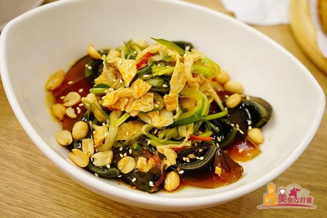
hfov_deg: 55.1
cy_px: 109
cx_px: 164
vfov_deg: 38.4
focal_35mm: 34
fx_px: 313
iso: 3200
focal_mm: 23
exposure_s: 1/60
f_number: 4
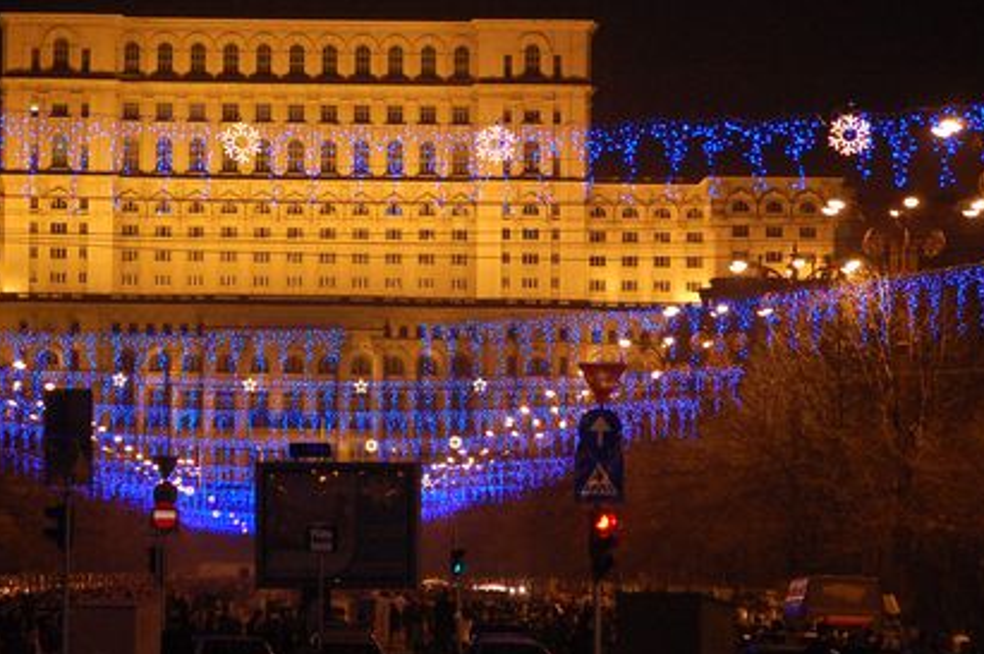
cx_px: 320
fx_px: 6006
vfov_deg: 6.2
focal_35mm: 220
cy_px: 229
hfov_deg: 9.4
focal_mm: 100
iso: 1100
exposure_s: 1/30
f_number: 4.5
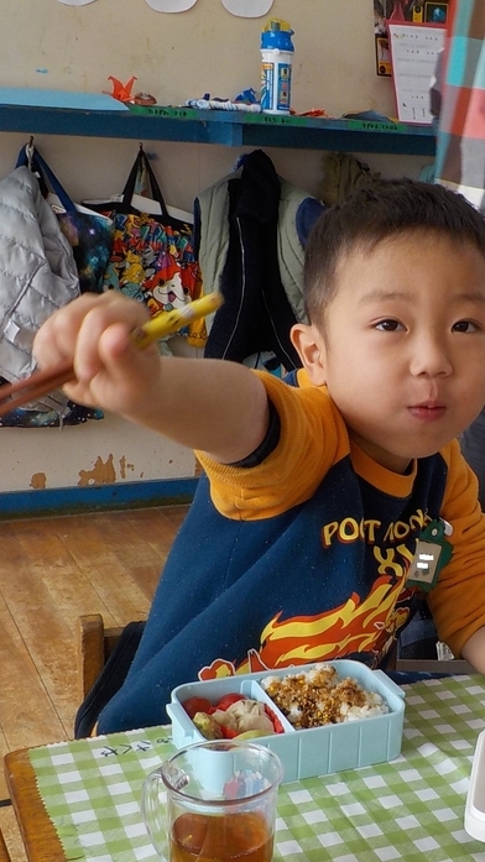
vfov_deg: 42.8
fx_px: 1098
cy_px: 474
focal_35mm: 48
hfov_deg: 24.5
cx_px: 391
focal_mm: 4.1
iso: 125
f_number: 3.3
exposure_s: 1/80
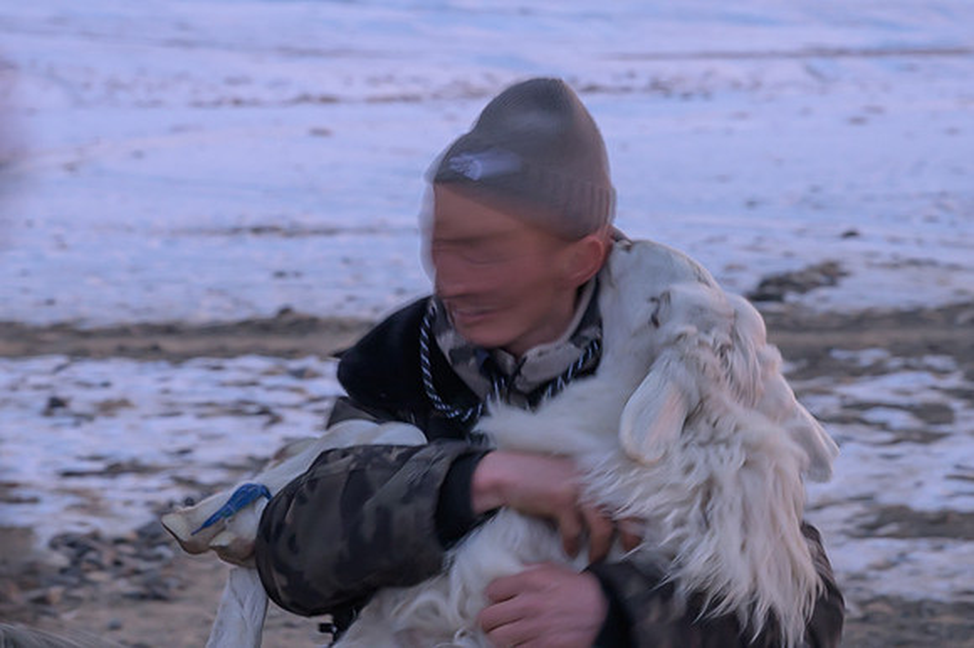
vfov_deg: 15.8
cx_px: 487
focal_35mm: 87
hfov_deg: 23.5
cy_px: 248
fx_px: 2340
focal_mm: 70
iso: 640
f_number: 7.1
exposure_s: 1/4
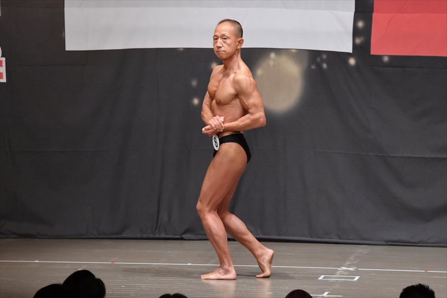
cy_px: 149
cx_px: 224
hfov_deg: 9.2
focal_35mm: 225
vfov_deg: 6.1
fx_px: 2792
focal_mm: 150
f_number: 5.6
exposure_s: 1/400
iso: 6400
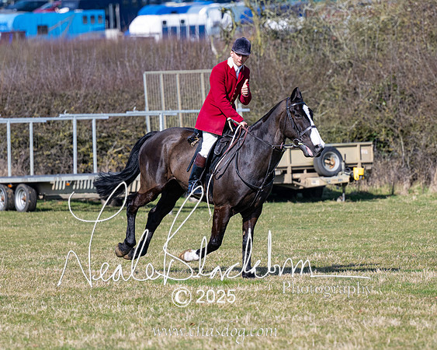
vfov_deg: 5.2
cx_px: 236
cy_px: 200
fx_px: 3829
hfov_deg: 6.5
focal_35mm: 296
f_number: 2.8
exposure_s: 1/5000
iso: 200
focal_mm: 135
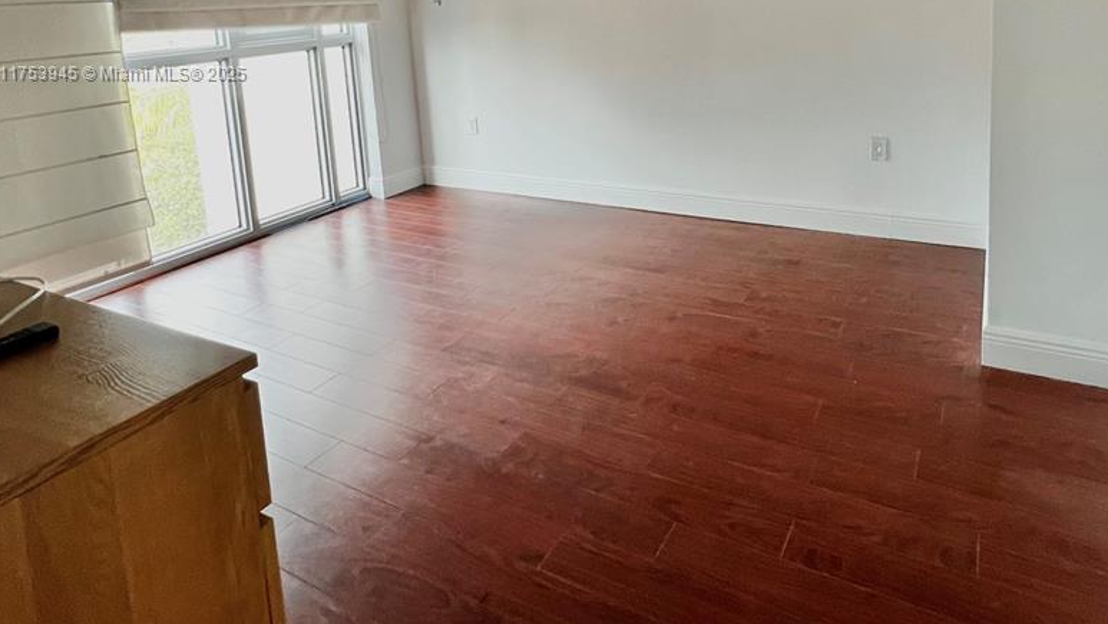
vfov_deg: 46.9
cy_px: 75
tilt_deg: -6.4
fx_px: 646
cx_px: 628
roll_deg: +3.3
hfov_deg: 80.8
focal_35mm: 22
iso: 125
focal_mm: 1.57
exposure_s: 1/60
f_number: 1.8
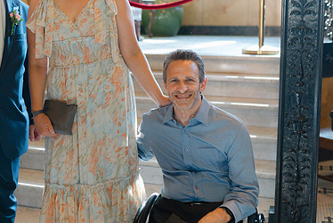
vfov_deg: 23.7
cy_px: 70
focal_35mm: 57
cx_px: 88
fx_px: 528
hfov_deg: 34.4
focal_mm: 35
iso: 250
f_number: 2
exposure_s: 1/80
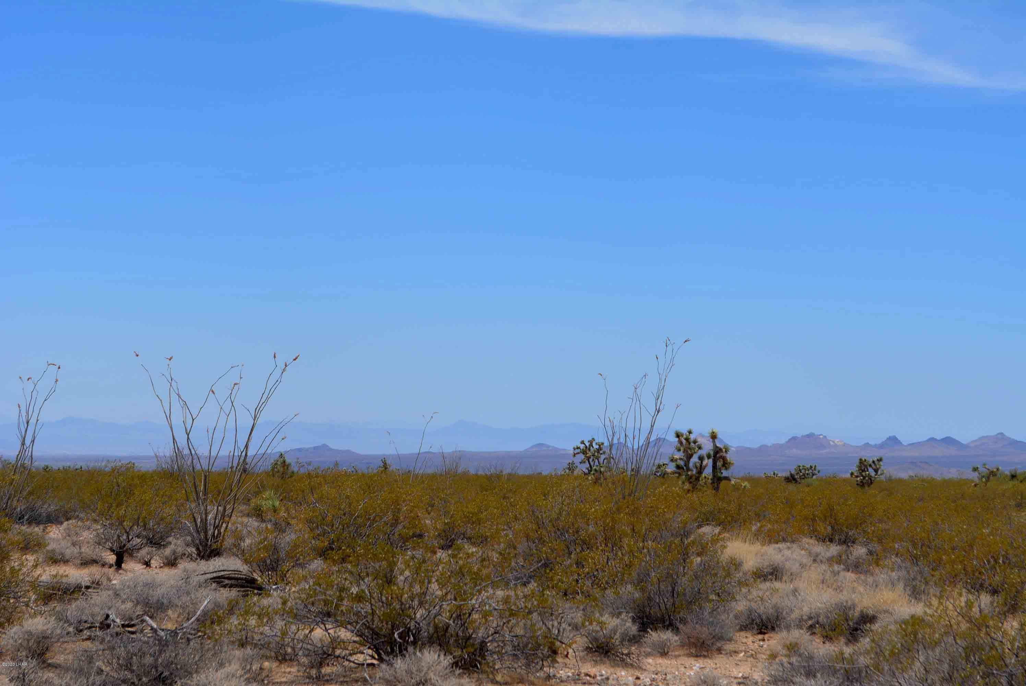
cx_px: 513
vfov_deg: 16.6
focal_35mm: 82
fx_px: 2353
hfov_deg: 24.6
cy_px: 343
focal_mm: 55
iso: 100
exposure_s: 1/320
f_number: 9
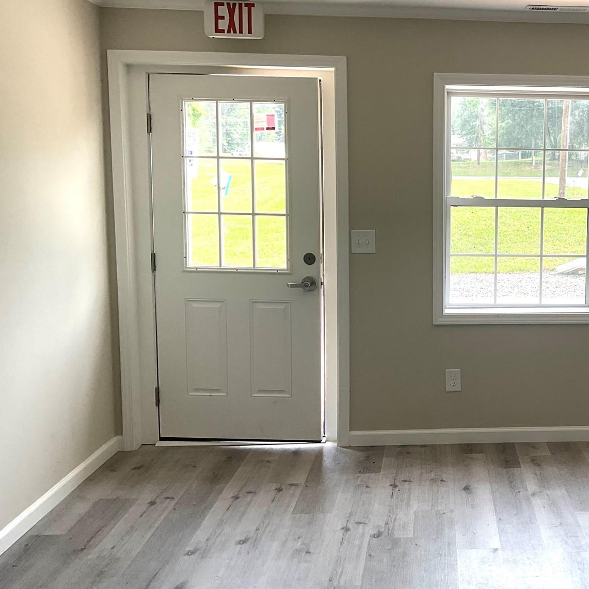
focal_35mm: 46
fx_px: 886
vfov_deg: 36.8
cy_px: 275
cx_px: 519
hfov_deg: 34.9
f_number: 1.8
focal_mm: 3
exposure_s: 1/180
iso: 16
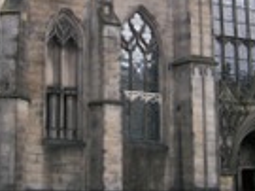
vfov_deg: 15.8
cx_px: 111
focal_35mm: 91
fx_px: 670
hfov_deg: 21.5
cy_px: -14
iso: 80
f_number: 2.8
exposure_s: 1/33.9
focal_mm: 5.8
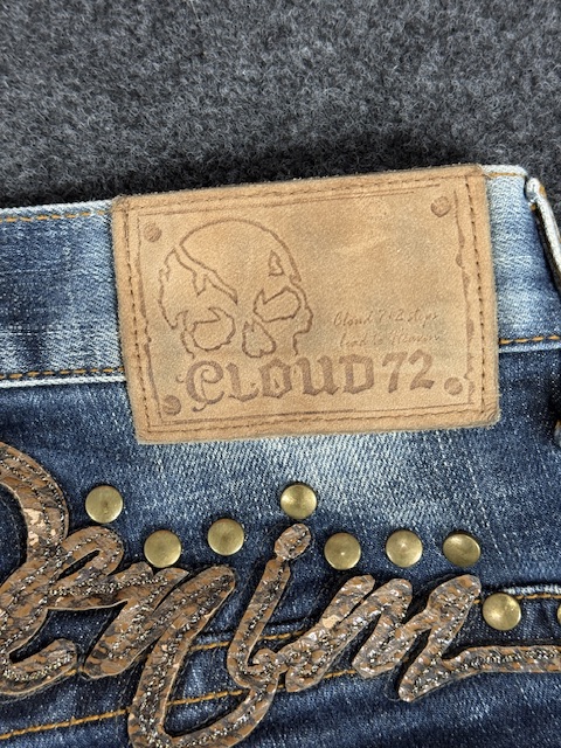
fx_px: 1037
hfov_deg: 30.3
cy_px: 374
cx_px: 280
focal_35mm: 48
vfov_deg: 39.7
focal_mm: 6.76
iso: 125
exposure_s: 1/50
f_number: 1.78
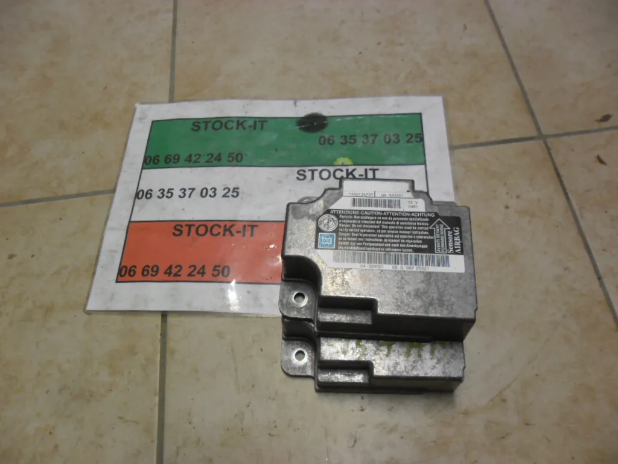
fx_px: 482
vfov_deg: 51.4
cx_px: 309
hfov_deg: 65.3
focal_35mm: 27
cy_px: 232
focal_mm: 4.9
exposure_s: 1/22
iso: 200
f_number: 3.5
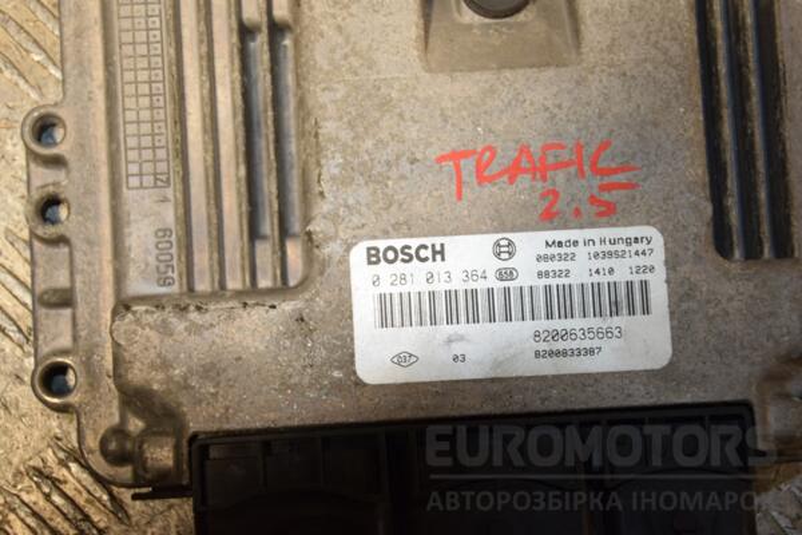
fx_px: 1938
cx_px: 401
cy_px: 268
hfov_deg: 23.4
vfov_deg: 15.7
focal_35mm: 87
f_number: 5.6
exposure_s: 1/200
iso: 800
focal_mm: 58
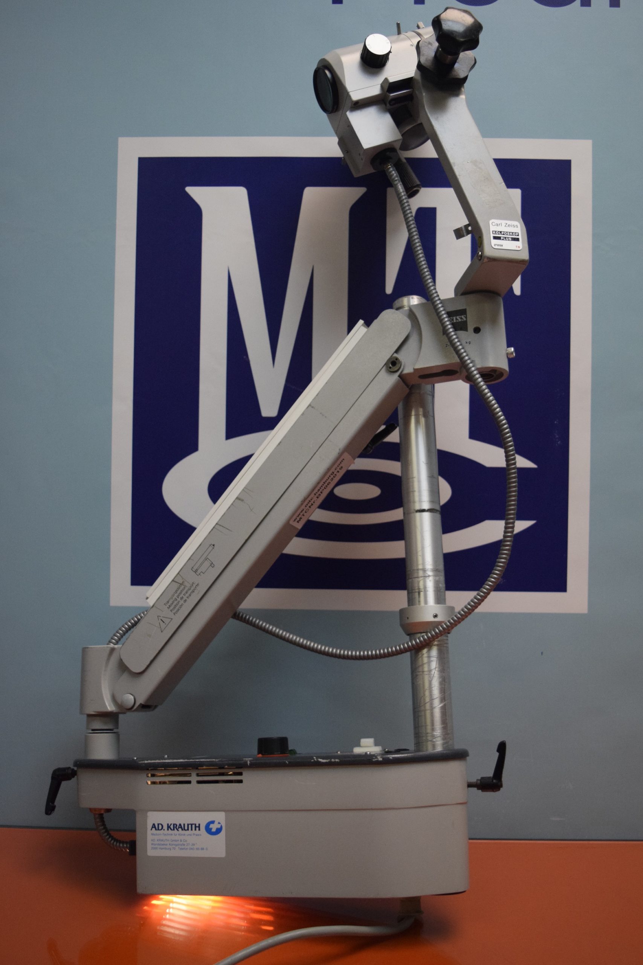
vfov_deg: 55.1
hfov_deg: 38.4
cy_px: 482
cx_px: 322
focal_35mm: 34
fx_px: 924
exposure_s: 1/500
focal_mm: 23
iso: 2200
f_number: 3.8
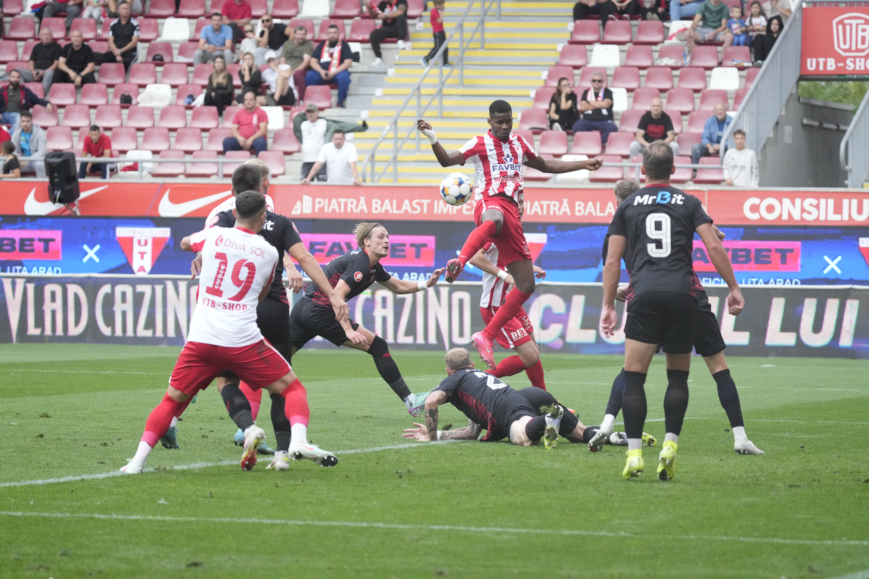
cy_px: 290
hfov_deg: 9.1
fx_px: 5479
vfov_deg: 6.1
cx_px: 434
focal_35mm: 227
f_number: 5.6
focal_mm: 227
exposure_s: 1/2000
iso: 3200
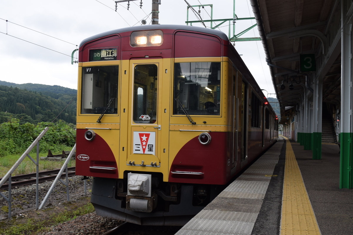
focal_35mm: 33
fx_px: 324
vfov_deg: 40.0
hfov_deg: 57.2
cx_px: 176
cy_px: 118
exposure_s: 1/160
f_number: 5.6
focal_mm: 22
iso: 320
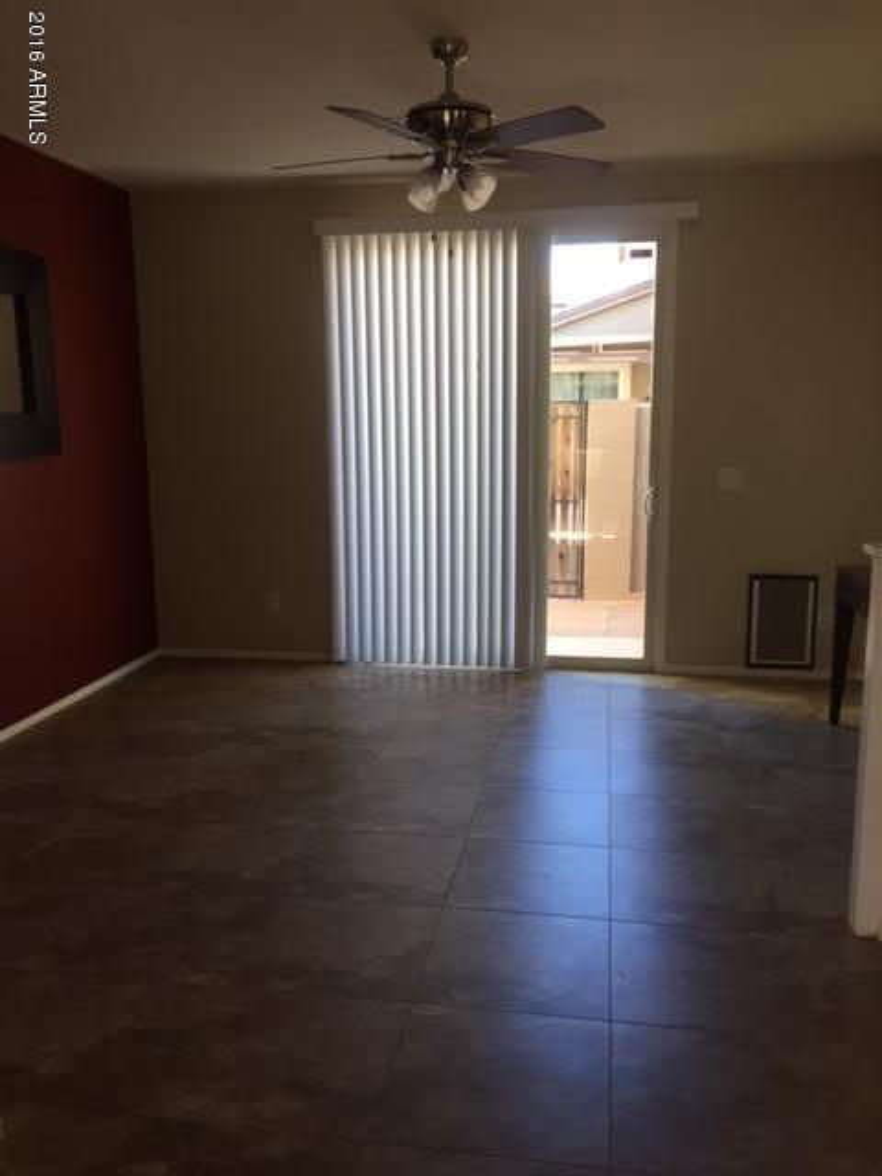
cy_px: 588
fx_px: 985
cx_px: 441
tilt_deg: -8.9
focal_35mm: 29
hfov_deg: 48.2
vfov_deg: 61.7
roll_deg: +1.3
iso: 40
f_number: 2.2
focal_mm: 4.15
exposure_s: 1/40
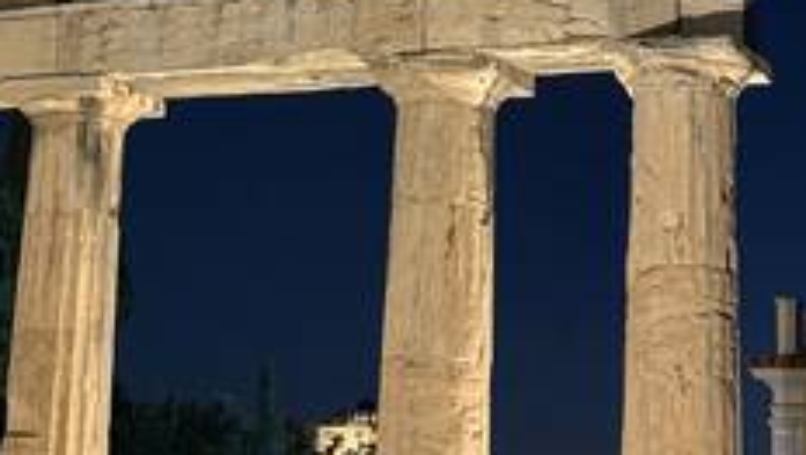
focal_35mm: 108
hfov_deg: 19.8
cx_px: 358
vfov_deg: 11.1
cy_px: -28
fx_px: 2310
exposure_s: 1/20
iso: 640
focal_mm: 6.76
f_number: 1.78
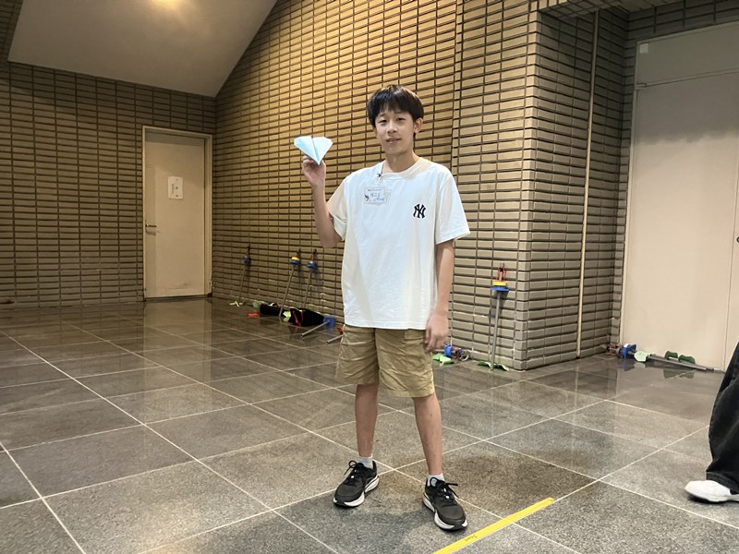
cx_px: 370
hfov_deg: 63.4
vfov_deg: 49.7
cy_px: 277
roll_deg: -0.2
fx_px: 598
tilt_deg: -5.2
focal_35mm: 28
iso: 400
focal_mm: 3.99
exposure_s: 1/30
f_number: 1.8
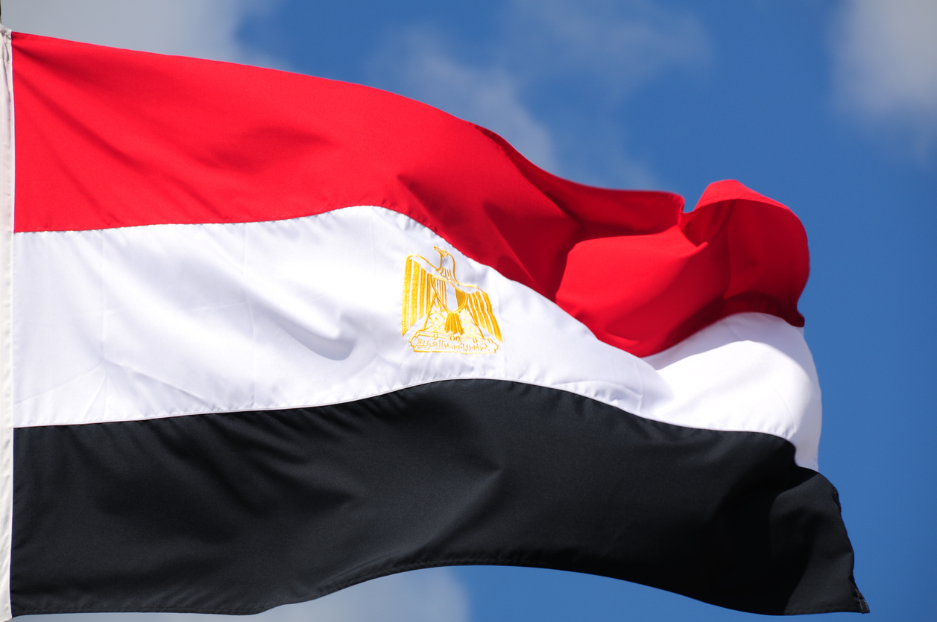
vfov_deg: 4.6
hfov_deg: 6.9
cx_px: 468
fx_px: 7799
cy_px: 311
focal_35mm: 300
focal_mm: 200
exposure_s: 1/400
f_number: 7.1
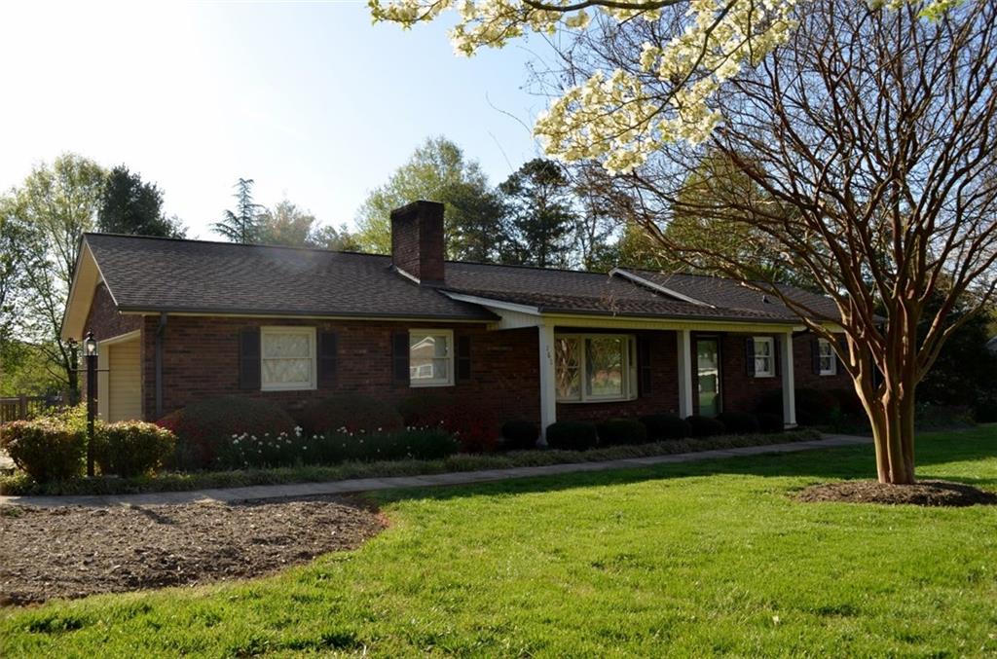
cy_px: 330
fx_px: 746
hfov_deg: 67.5
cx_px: 498
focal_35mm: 27
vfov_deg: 47.7
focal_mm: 18
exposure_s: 1/200
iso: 100
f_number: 9
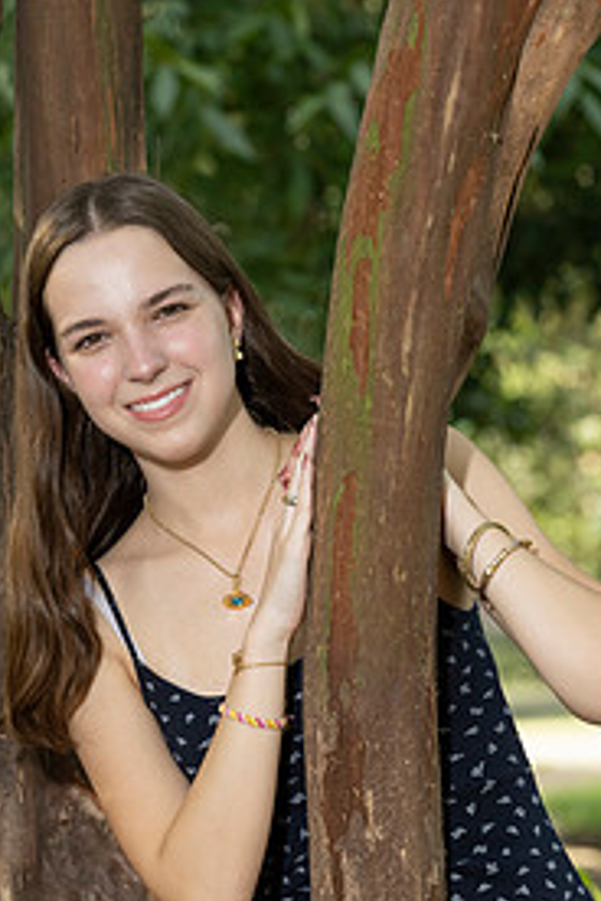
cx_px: 278
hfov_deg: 5.0
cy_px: 653
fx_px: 6936
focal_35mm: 277
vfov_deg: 7.4
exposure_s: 1/200
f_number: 8
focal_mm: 170
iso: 1000
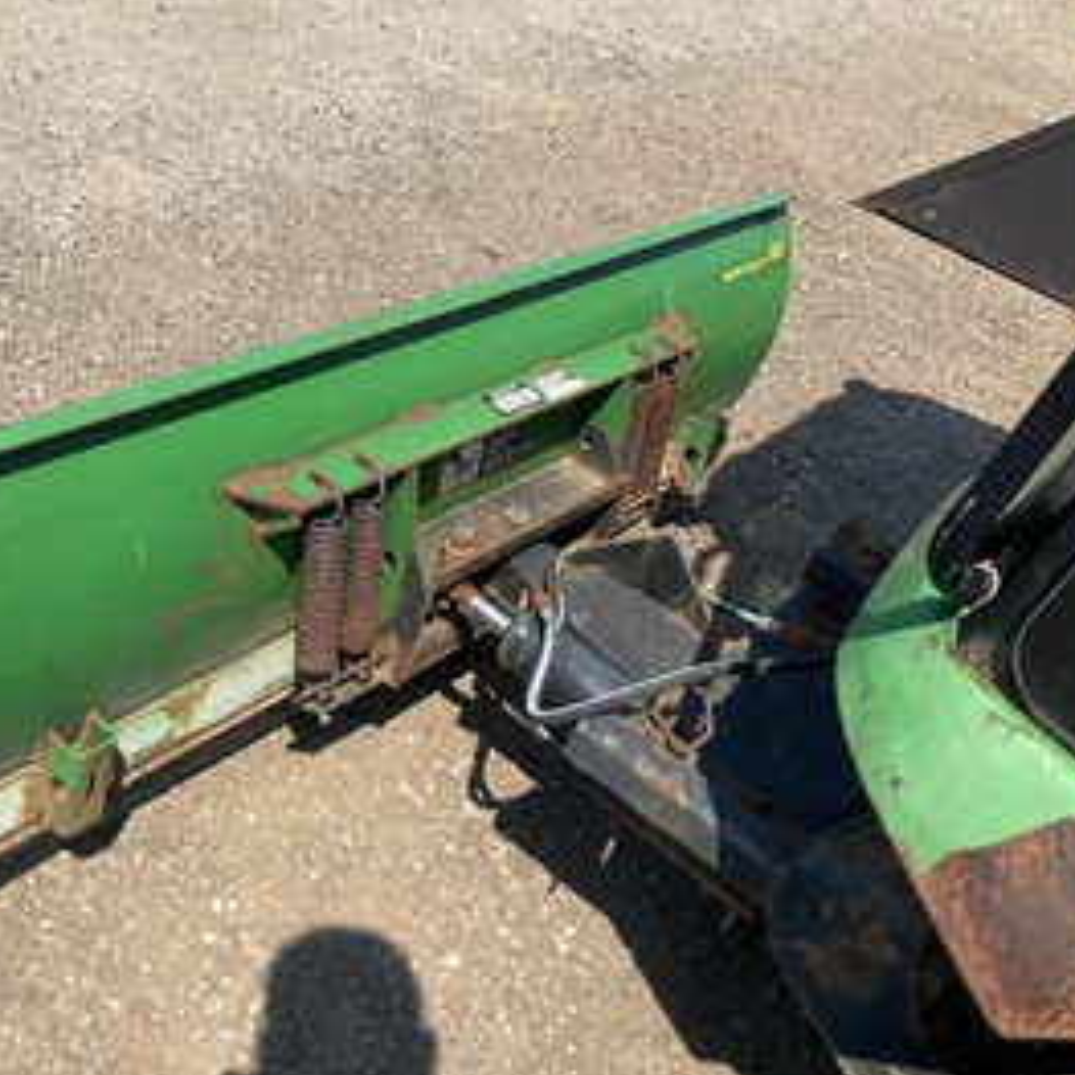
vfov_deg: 42.7
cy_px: 609
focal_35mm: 39
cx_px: 380
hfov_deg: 42.4
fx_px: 1370
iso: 25
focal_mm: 3
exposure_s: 1/1377
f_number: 1.8
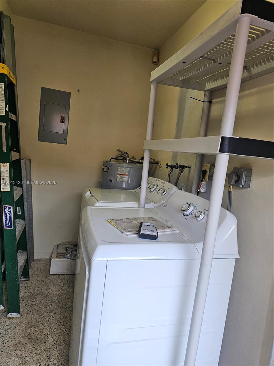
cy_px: 183
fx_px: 243
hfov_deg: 58.9
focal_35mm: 23
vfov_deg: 73.9
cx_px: 137
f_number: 1.7
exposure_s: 1/120
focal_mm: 6.3
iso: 80
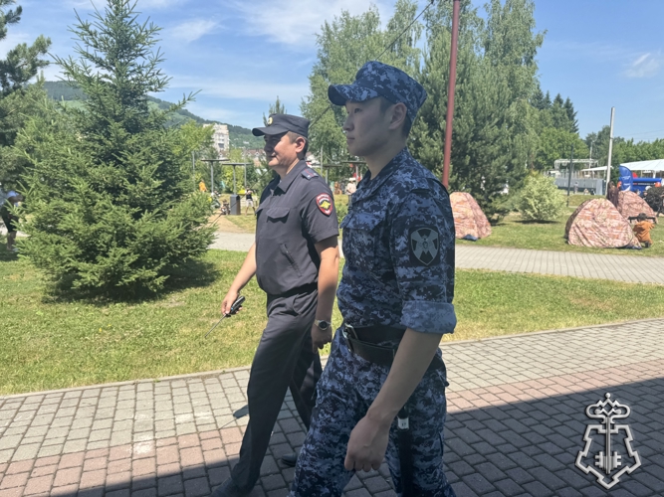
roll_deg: -2.0
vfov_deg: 56.8
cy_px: 248
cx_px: 332
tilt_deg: -8.1
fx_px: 460
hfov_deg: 71.6
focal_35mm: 24
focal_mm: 6.76
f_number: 1.78
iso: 80
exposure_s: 1/2506
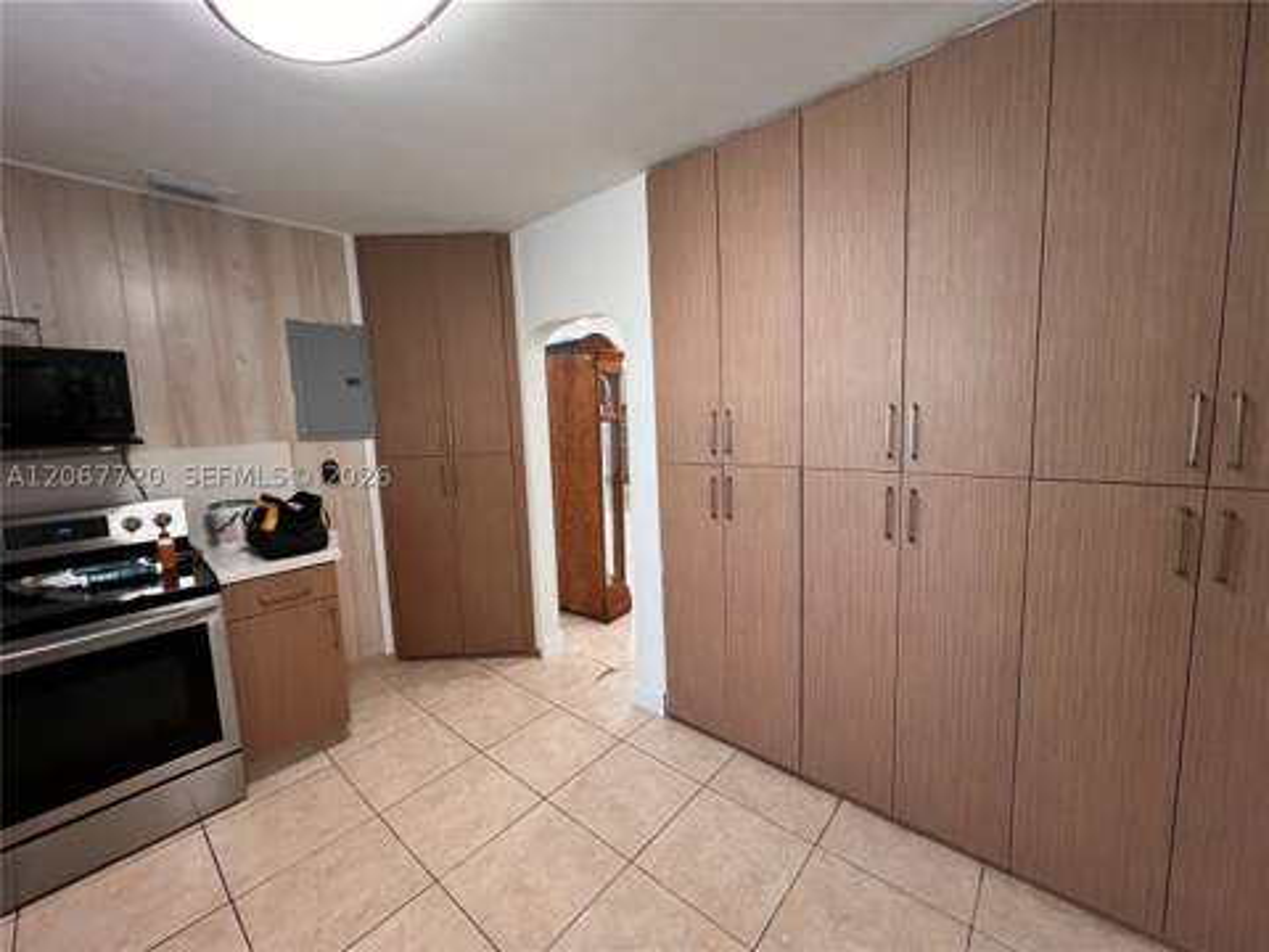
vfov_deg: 89.9
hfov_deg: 106.2
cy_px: 476
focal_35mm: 13
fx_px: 477
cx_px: 634
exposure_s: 1/60
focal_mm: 1.57
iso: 160
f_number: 1.8
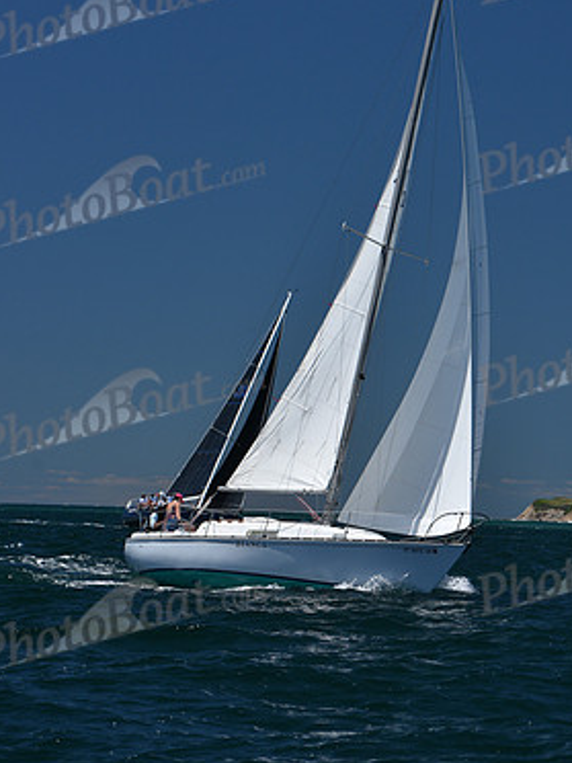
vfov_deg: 13.4
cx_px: 372
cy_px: 277
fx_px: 3239
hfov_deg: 10.1
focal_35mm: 147
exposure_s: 1/800
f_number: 7.1
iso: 250
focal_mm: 98
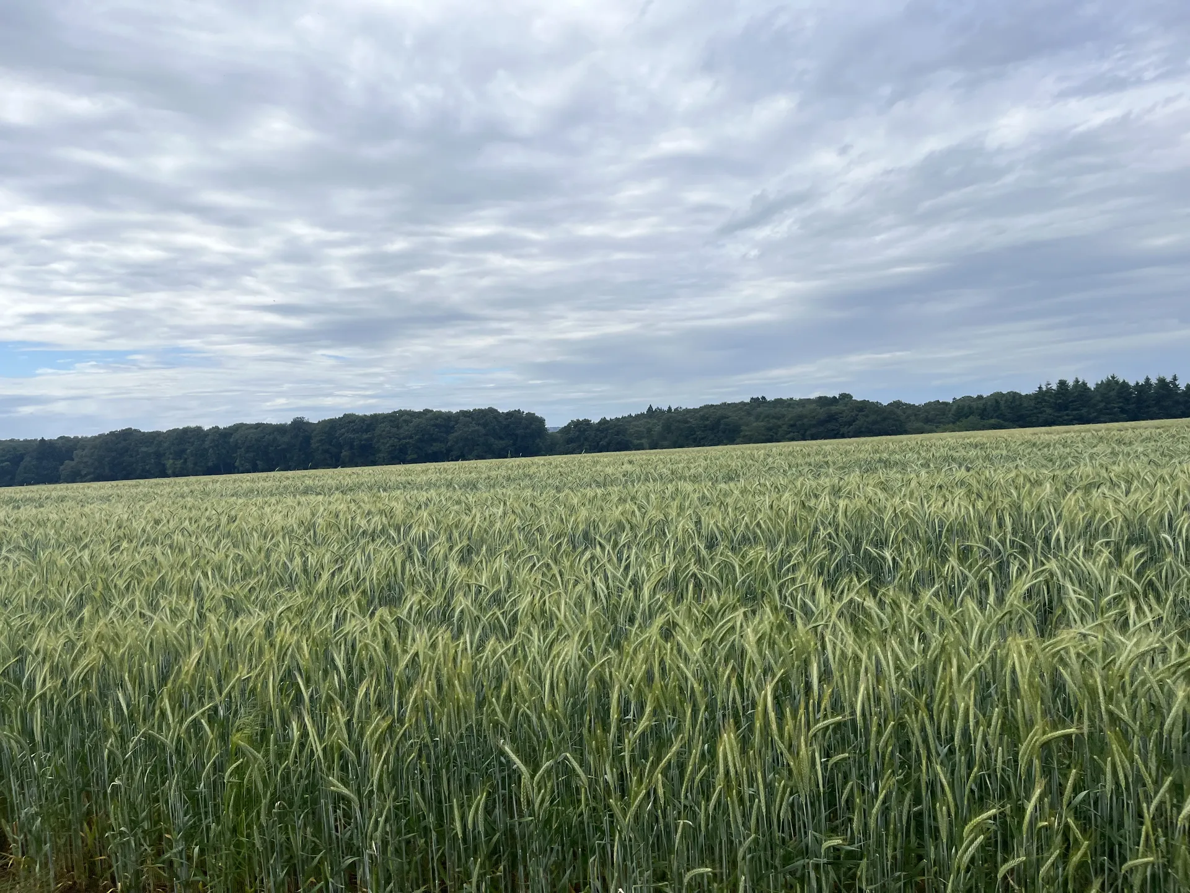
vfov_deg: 53.1
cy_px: 446
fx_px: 894
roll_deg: +1.7
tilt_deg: +3.9
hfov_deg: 67.3
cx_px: 595
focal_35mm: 26
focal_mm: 5.1
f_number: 1.6
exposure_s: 1/4484
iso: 50
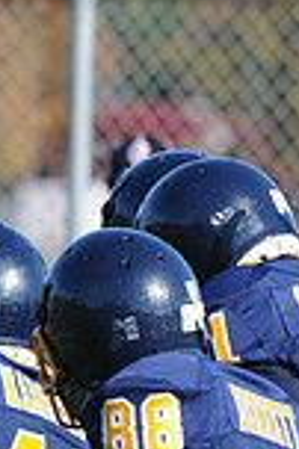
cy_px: 738
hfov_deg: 0.8
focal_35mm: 1718
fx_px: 21451
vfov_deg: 1.2
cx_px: 469
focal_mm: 300
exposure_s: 1/500
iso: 200
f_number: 7.1
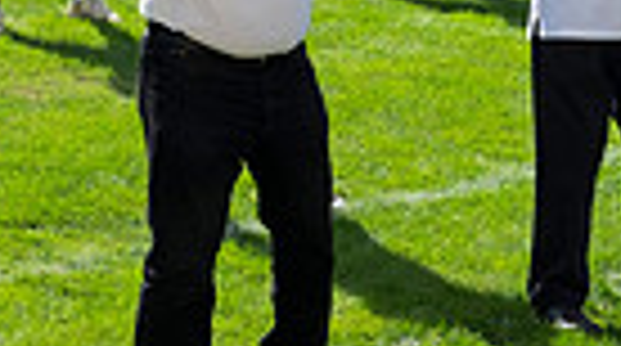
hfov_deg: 11.9
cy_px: -366
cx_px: 306
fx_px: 2975
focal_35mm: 181
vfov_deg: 6.5
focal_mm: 27
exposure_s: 1/400
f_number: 7.1
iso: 200
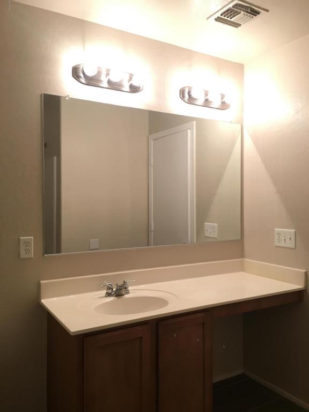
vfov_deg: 61.7
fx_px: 345
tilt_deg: -0.9
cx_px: 154
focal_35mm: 29
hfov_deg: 48.2
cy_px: 206
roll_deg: -0.2
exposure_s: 1/30
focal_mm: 4.15
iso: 50
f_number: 2.2
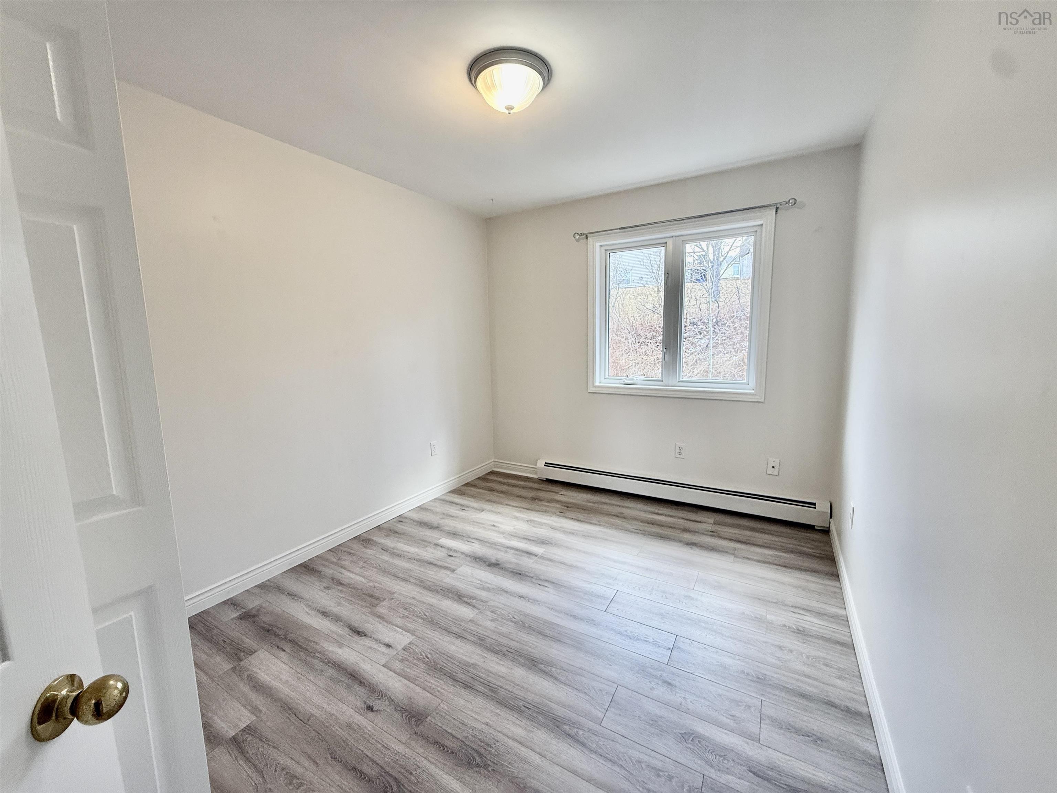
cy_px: 396
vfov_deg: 85.7
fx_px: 427
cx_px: 528
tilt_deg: -8.2
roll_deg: +1.3
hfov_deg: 102.1
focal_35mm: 14
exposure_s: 1/120
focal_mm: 2.22
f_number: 2.2
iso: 125
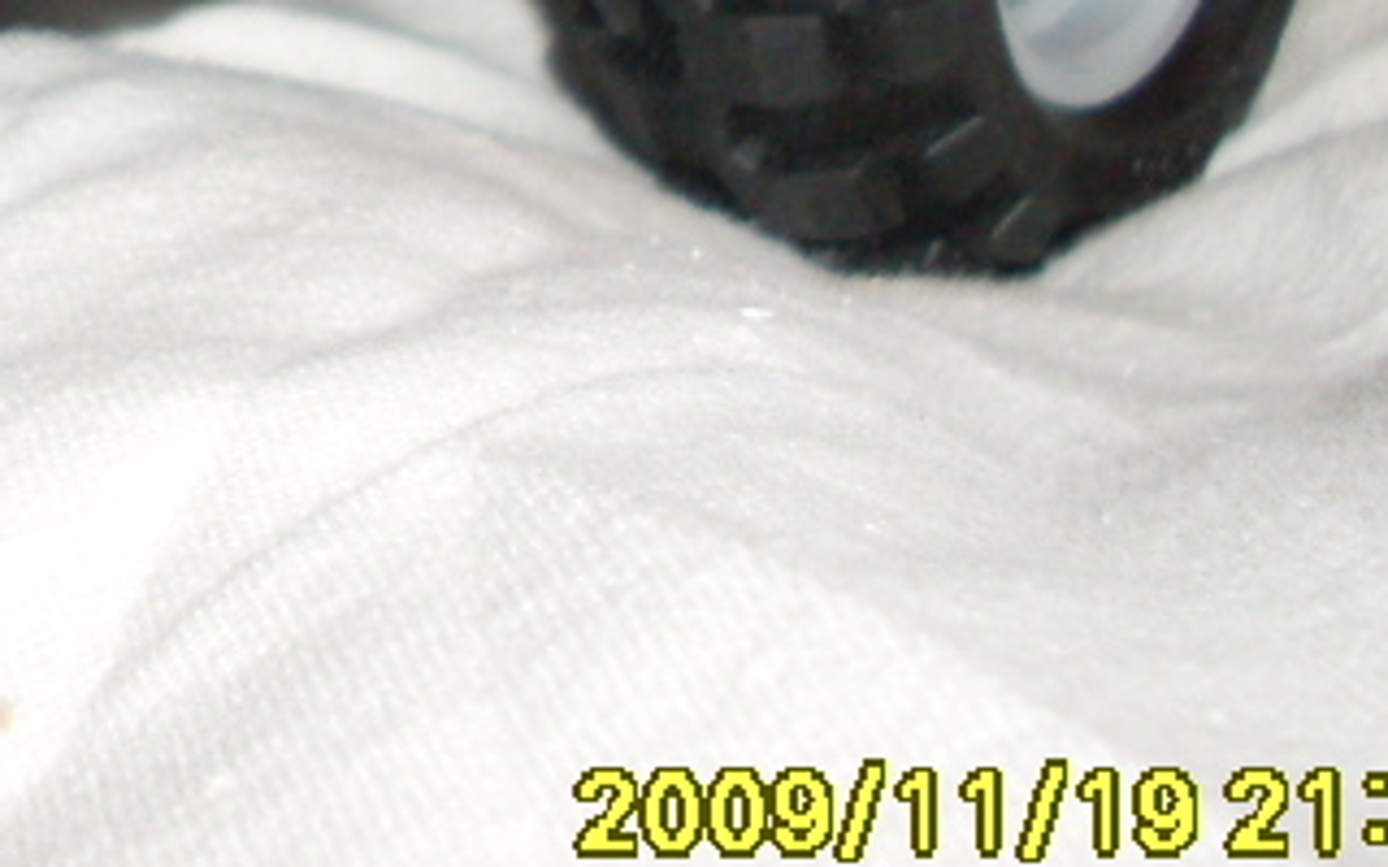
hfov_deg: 15.4
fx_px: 4880
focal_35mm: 129
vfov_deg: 9.8
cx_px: -395
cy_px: -529
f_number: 2.8
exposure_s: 1/45
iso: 100
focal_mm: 6.3
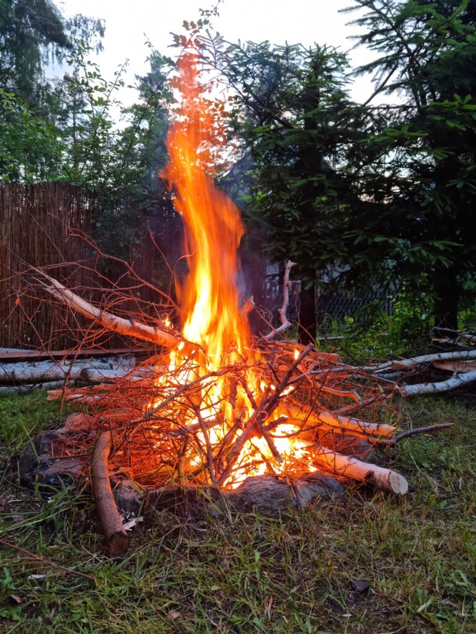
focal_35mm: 27
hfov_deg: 51.4
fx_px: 495
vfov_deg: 65.3
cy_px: 317
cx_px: 238
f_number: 2
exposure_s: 1/50
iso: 160
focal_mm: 5.9
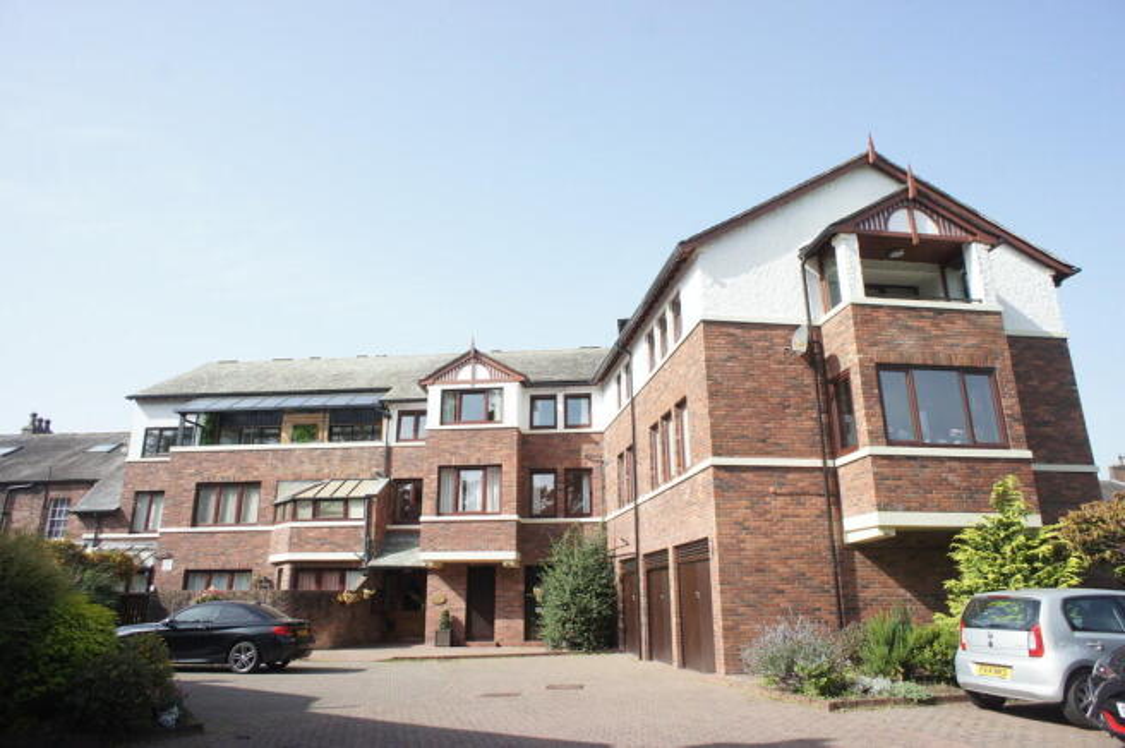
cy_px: 374
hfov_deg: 73.8
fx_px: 749
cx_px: 562
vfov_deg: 53.0
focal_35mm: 24
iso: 800
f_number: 7.1
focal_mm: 16
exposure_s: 1/800
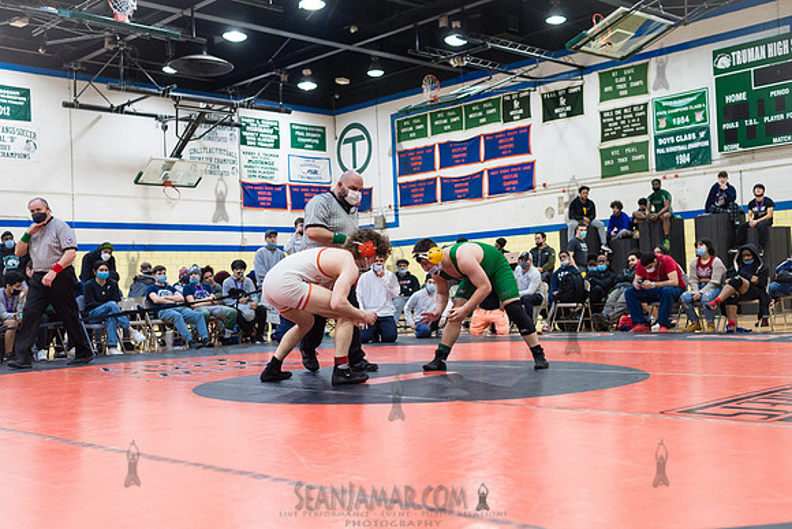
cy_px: 275
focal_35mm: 41
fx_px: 902
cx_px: 404
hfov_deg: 47.4
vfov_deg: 32.6
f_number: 3.5
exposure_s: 1/400
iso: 4000
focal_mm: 35
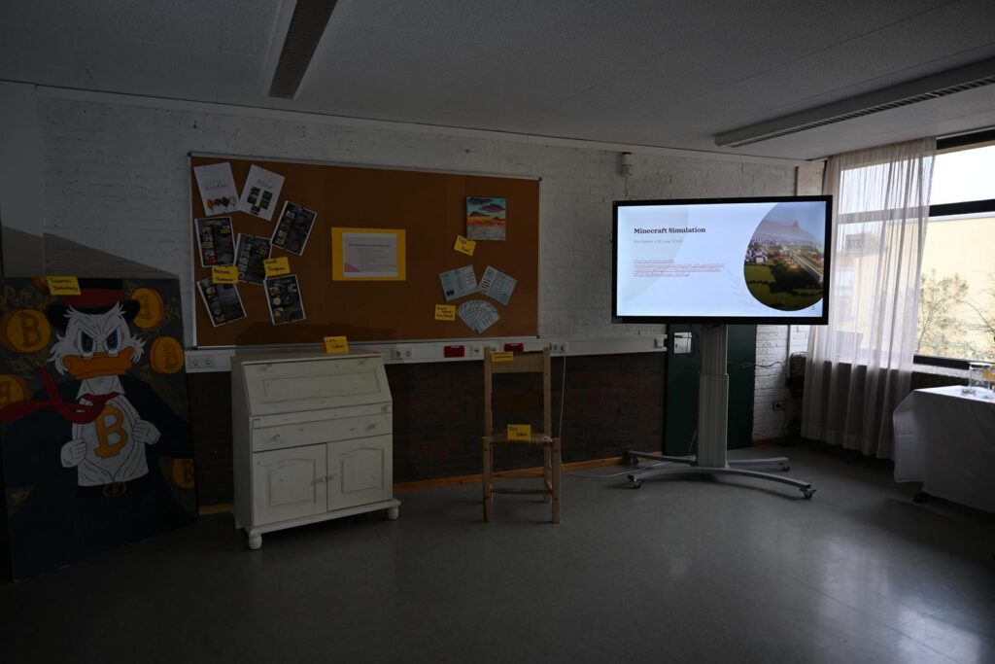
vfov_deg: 53.1
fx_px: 663
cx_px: 498
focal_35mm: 24
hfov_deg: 73.7
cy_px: 332
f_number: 3.5
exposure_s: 1/50
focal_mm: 16
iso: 160
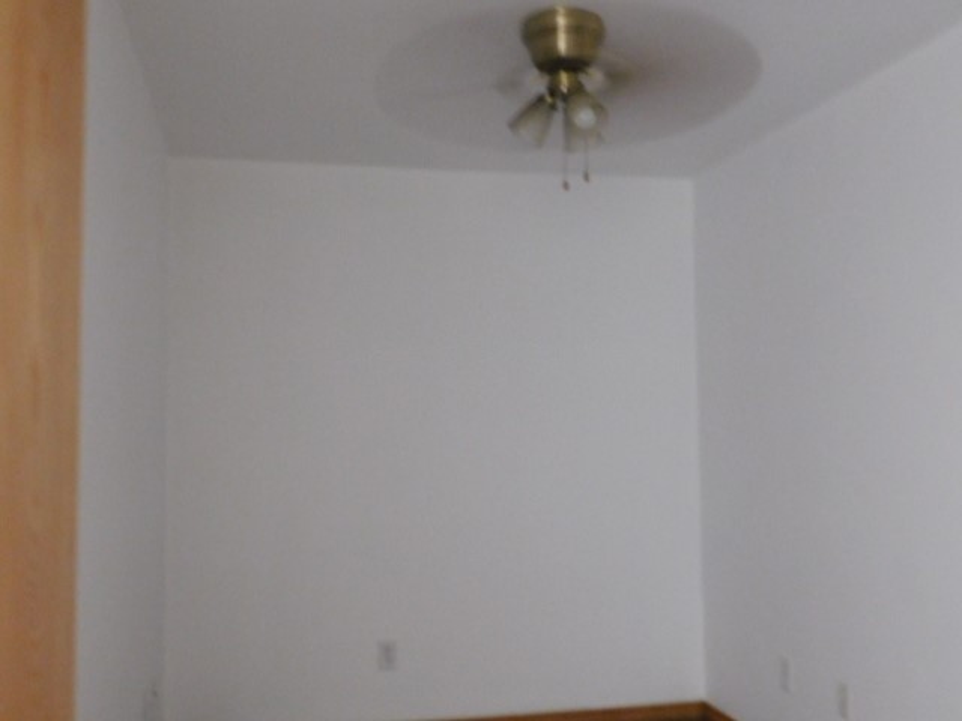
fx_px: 1000
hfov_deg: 51.4
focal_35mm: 36
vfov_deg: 39.7
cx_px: 481
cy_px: 360
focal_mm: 6.3
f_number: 3.5
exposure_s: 1/2
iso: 800
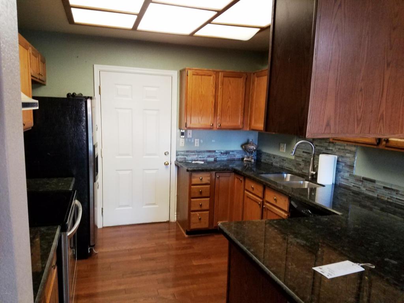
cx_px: 202
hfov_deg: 67.3
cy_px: 152
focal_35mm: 26
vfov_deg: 53.1
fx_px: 303
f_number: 1.7
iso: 200
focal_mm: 4.2
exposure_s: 1/24
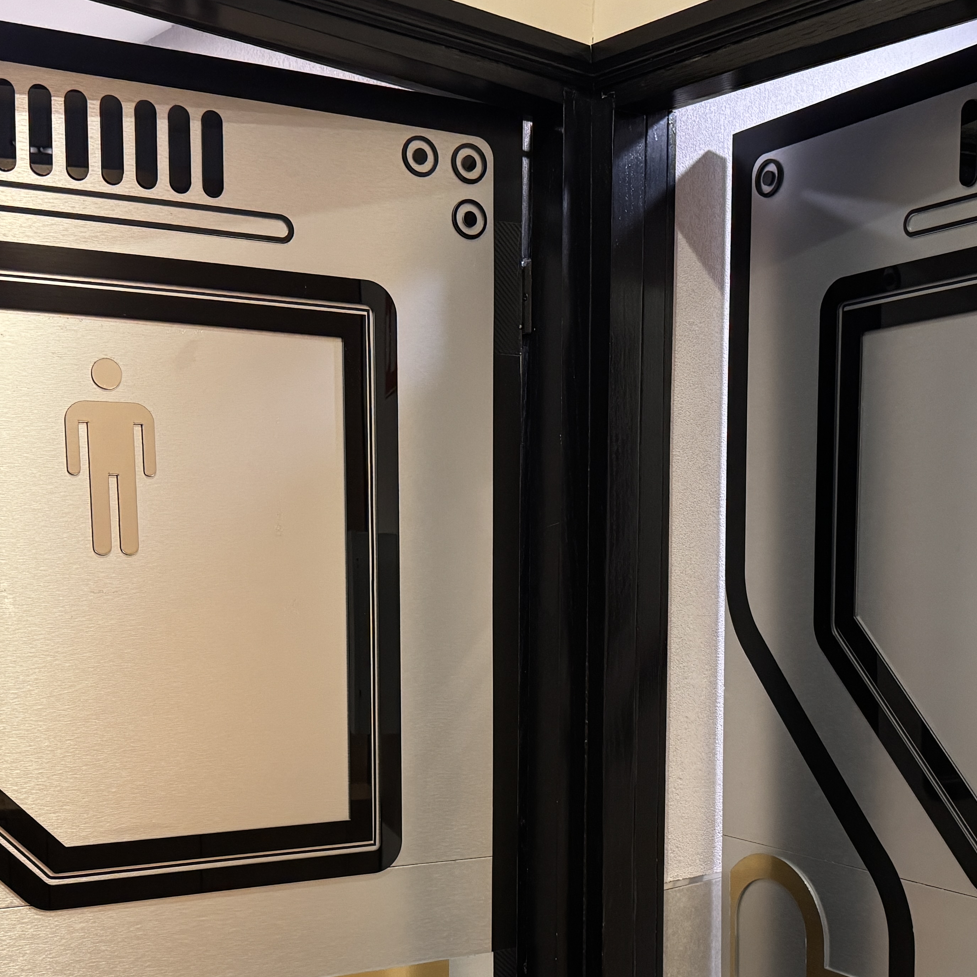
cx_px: 520
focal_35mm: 44
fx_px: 1405
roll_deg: -0.2
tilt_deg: -6.0
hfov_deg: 38.3
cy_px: 693
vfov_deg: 37.7
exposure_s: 1/60
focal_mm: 6.76
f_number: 1.78
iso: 640
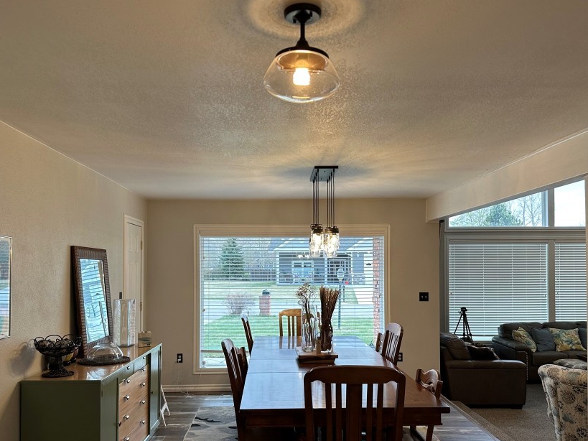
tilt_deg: +1.6
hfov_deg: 59.9
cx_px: 281
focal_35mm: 30
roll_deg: -0.5
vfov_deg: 46.4
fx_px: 510
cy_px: 272
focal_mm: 6.86
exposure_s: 1/120
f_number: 1.78
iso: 80
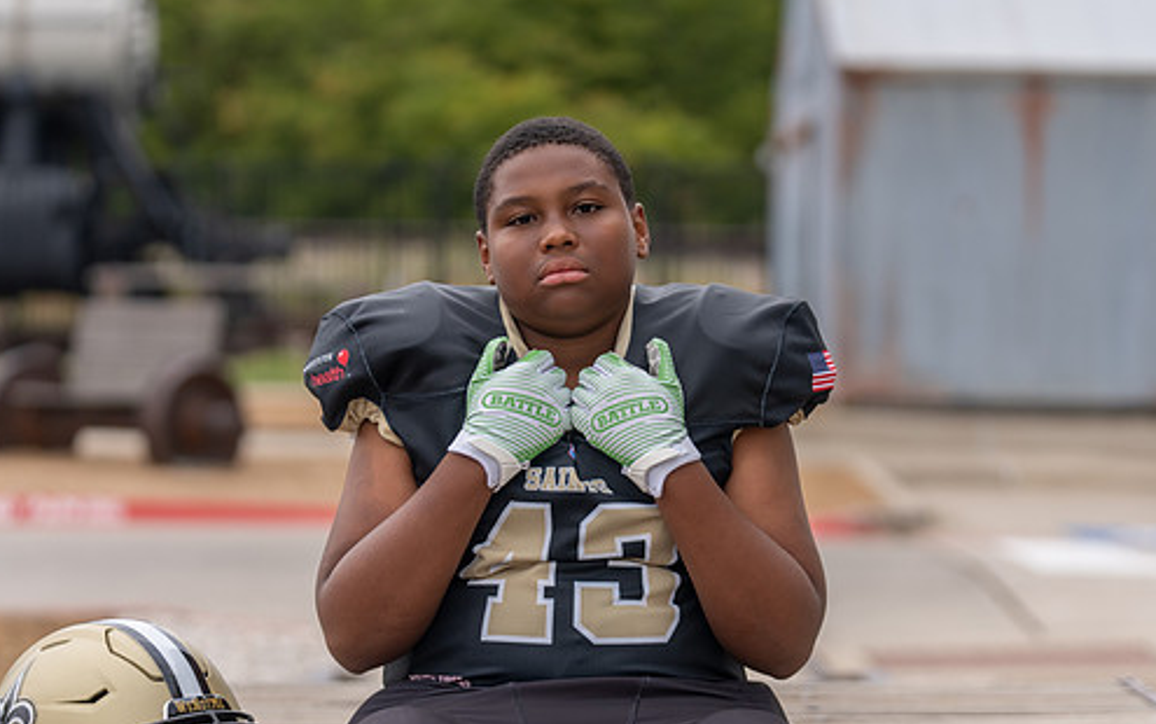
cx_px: 595
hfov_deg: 16.6
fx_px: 3972
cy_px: 446
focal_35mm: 126
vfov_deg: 10.4
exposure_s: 1/320
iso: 160
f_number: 2.8
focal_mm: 93
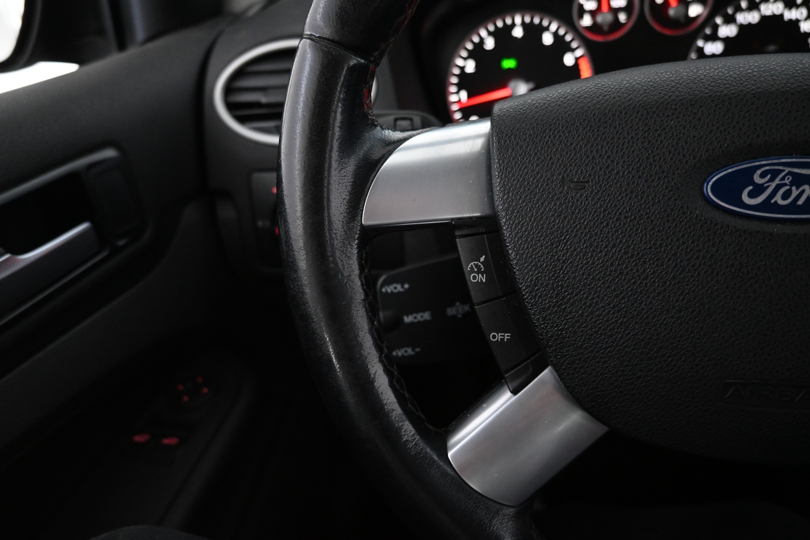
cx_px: 405
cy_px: 270
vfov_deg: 53.1
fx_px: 540
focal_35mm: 24
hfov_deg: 73.7
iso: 3200
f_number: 3.5
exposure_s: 1/25
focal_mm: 16
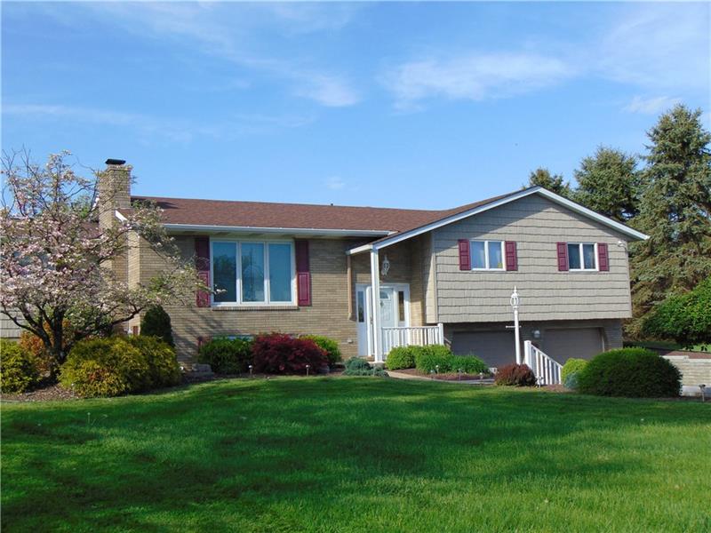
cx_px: 356
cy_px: 266
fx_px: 863
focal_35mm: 42
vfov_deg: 34.3
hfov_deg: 44.8
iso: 80
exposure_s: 1/800
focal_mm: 7.6
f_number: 3.3
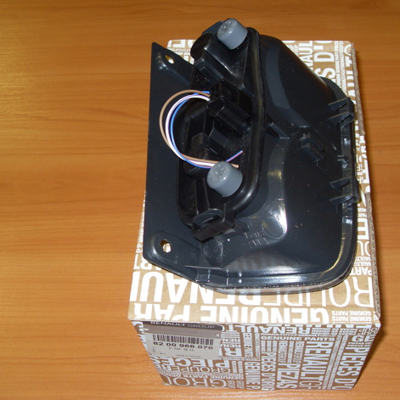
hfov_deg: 39.9
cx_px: 240
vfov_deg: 40.0
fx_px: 549
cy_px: 198
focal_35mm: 42
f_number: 2.8
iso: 100
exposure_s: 1/45
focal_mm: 6.3
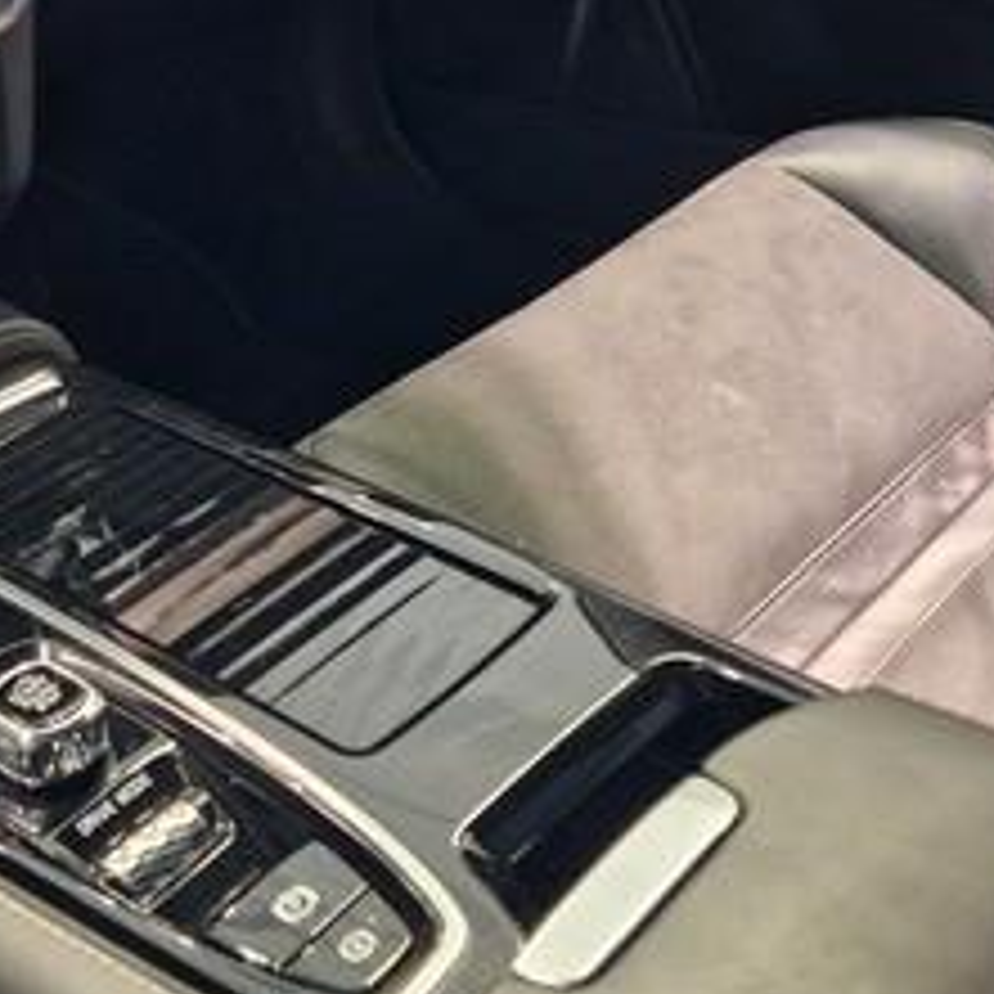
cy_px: 202
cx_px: 265
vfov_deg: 28.5
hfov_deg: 28.7
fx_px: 1917
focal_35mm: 59
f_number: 1.8
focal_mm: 5.4
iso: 500
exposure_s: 1/100
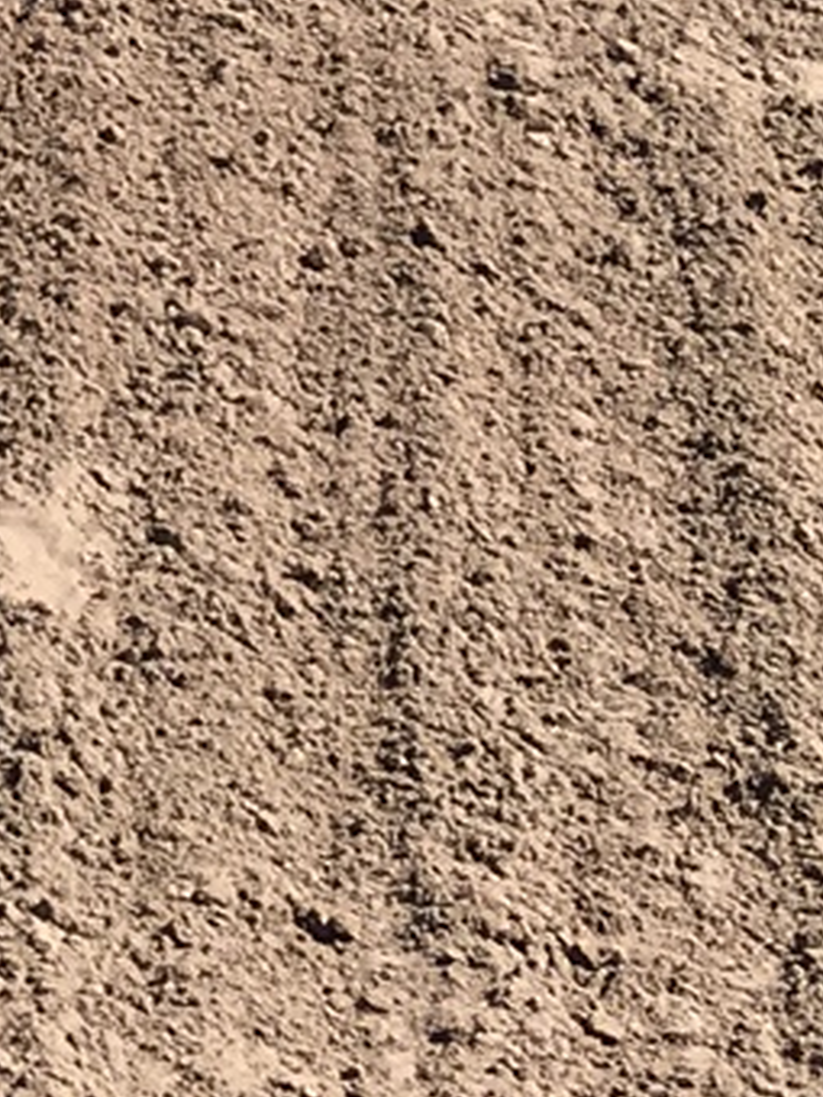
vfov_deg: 10.4
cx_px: -1895
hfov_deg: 7.3
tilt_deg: -7.5
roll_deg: +0.0
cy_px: -1262
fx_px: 5452
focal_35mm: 172
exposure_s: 1/974
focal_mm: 4.15
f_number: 2.2
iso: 25
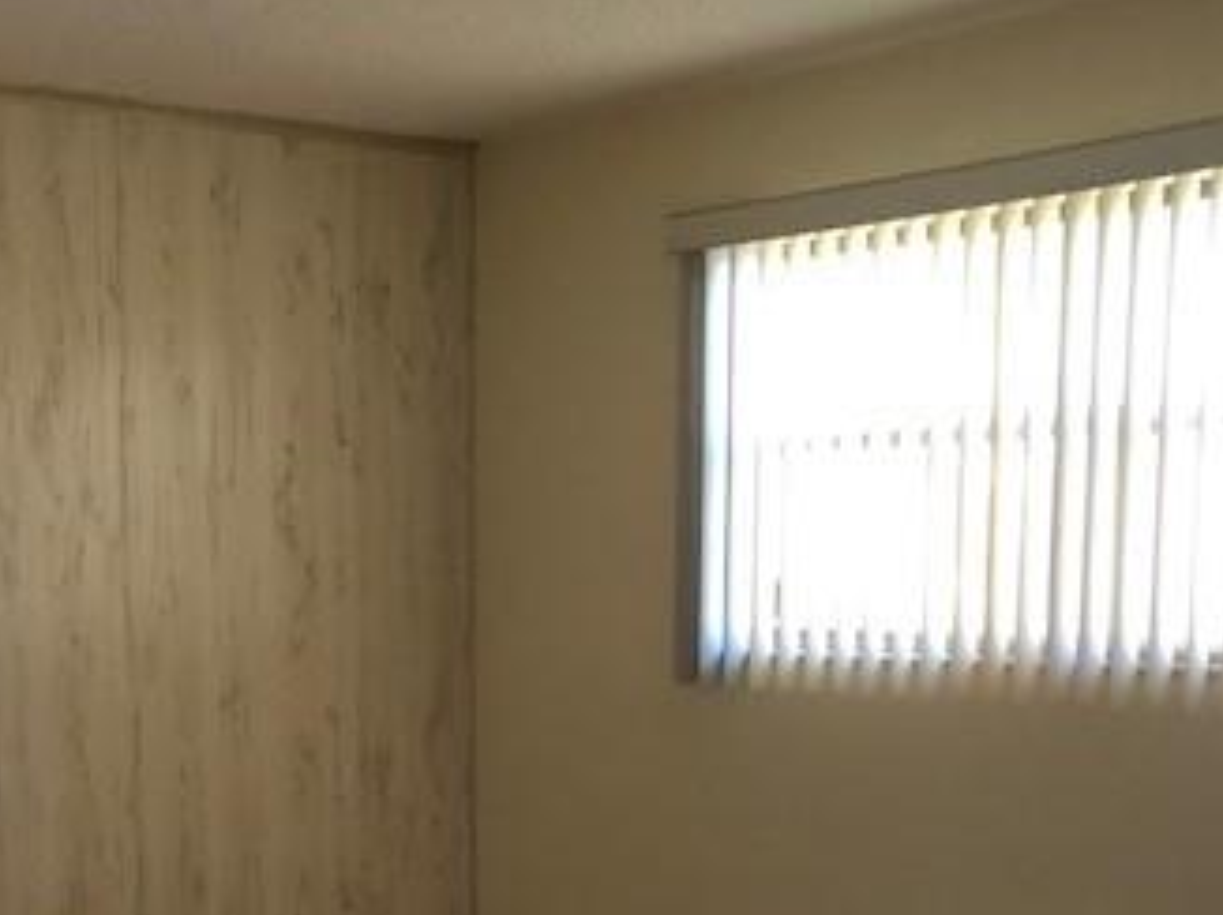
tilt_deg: -9.9
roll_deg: +0.5
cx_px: 330
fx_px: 1942
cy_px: 885
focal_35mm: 55
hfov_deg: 34.3
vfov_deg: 25.4
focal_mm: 3.99
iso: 80
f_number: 1.8
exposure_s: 1/7
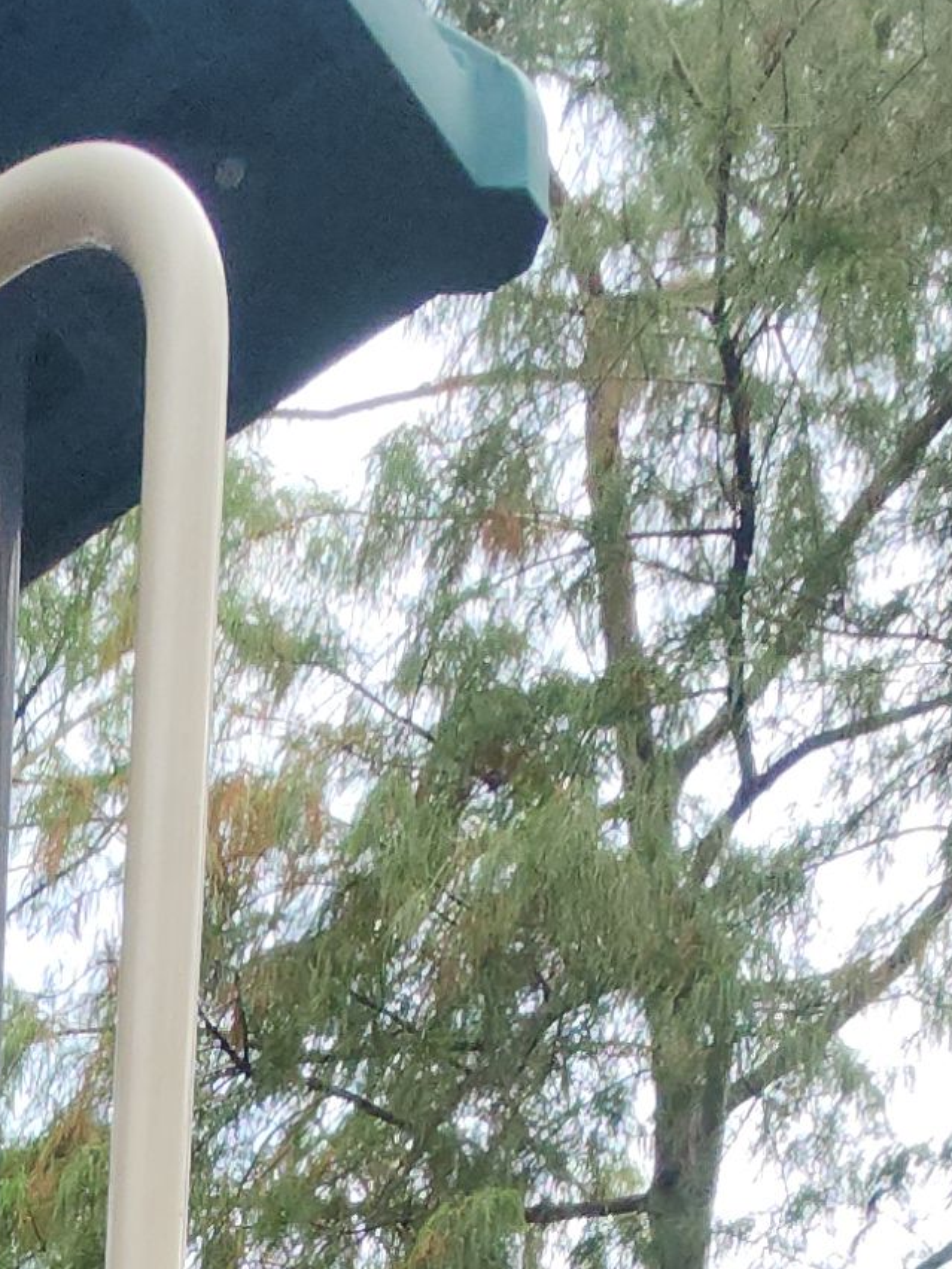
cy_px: 2890
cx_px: -518
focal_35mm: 61
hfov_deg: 20.3
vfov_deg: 16.3
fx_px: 2237
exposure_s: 1/285
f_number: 2.2
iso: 50
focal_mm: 2.2
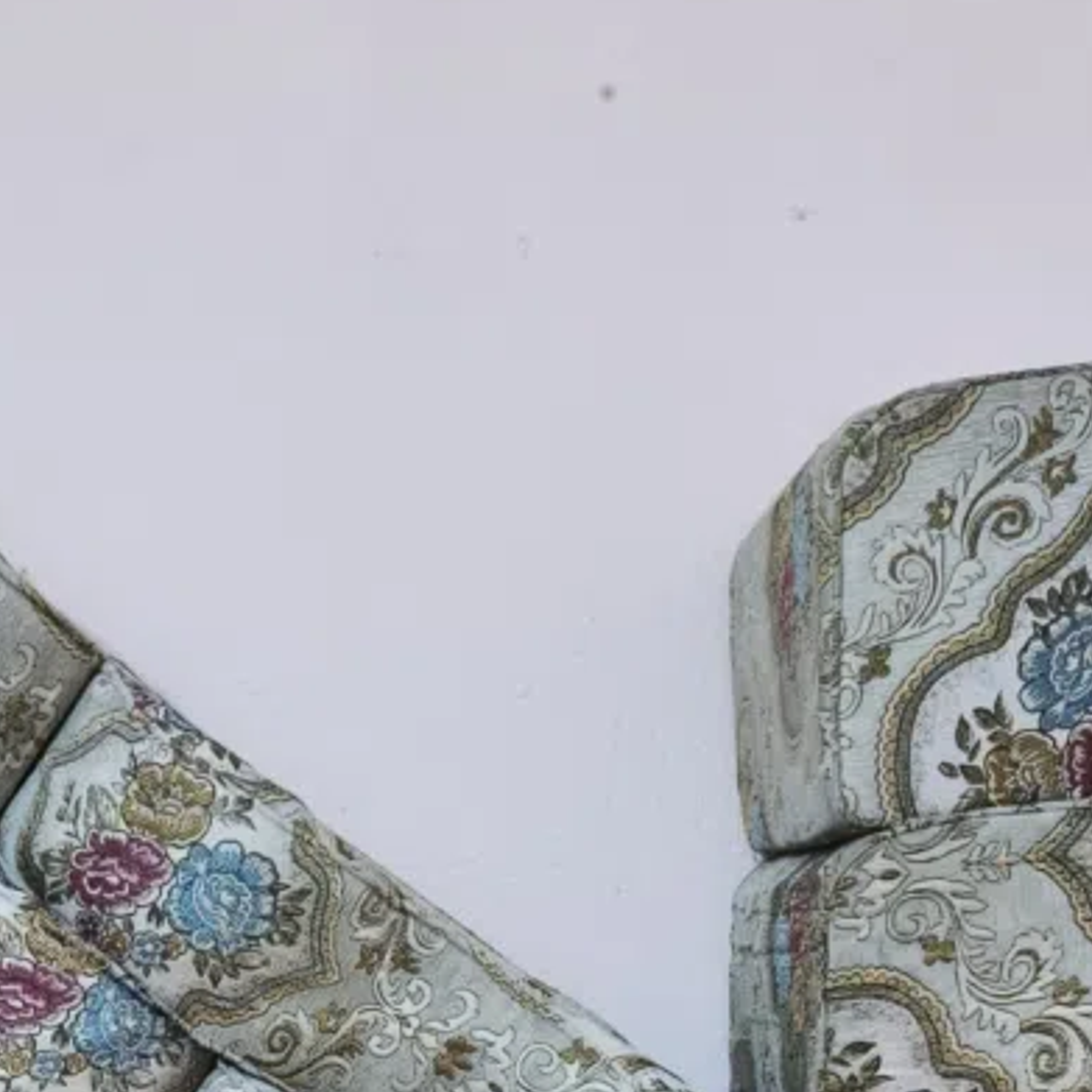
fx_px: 2534
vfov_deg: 19.4
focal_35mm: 71
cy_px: 1864
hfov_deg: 23.4
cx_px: 14
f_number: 1.7
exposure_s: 1/33.3
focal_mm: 5.25
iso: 3189
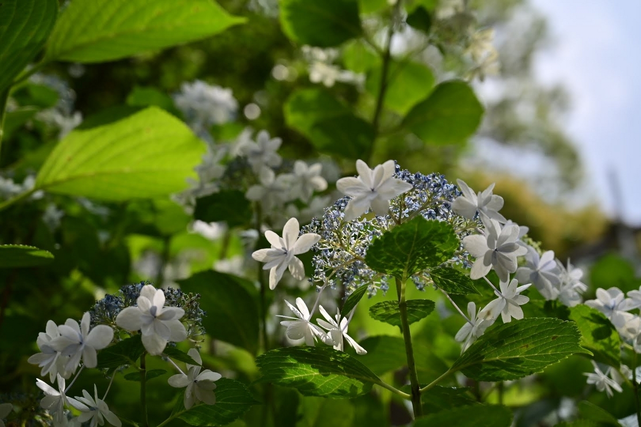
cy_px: 214
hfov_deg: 32.4
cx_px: 320
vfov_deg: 21.9
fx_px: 1104
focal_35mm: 62
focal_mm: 62
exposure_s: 1/2500
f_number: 4
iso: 160
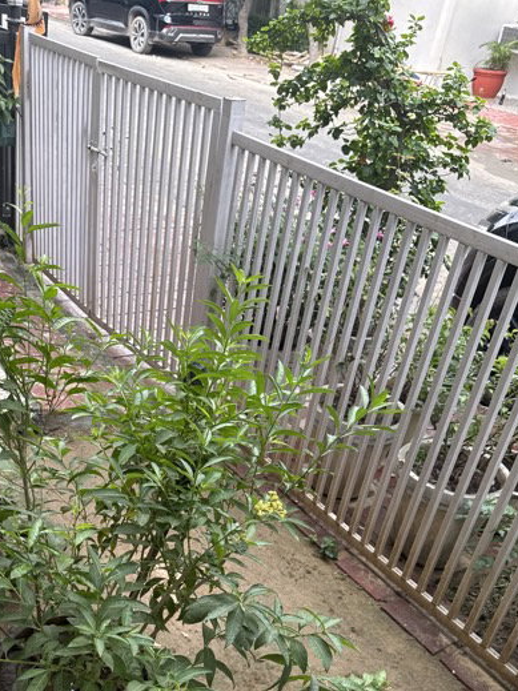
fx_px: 739
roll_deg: -7.4
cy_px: 510
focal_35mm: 37
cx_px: 166
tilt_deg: -37.0
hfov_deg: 38.2
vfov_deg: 48.4
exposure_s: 1/237
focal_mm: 6.76
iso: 64
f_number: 1.78
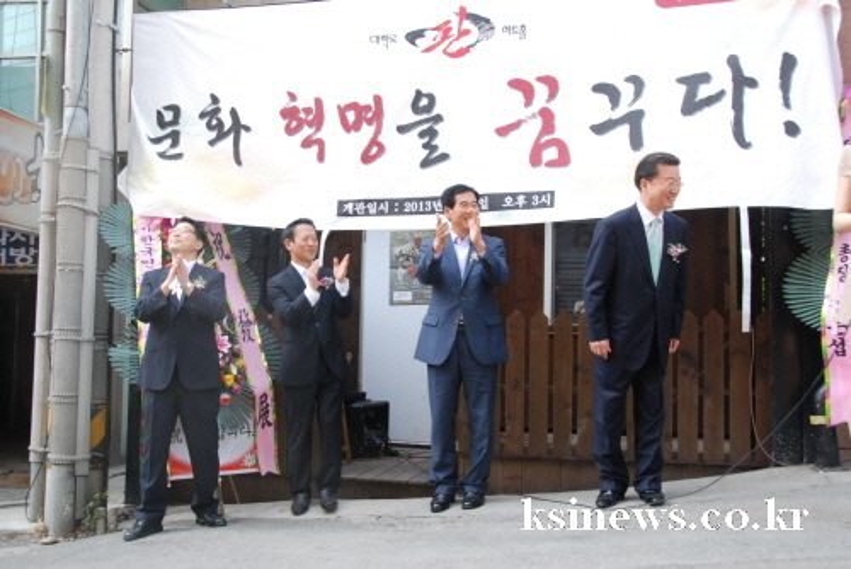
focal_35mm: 36
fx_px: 851
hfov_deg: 53.1
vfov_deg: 36.9
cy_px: 284
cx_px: 426
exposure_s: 1/200
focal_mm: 24
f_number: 7.1
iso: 800
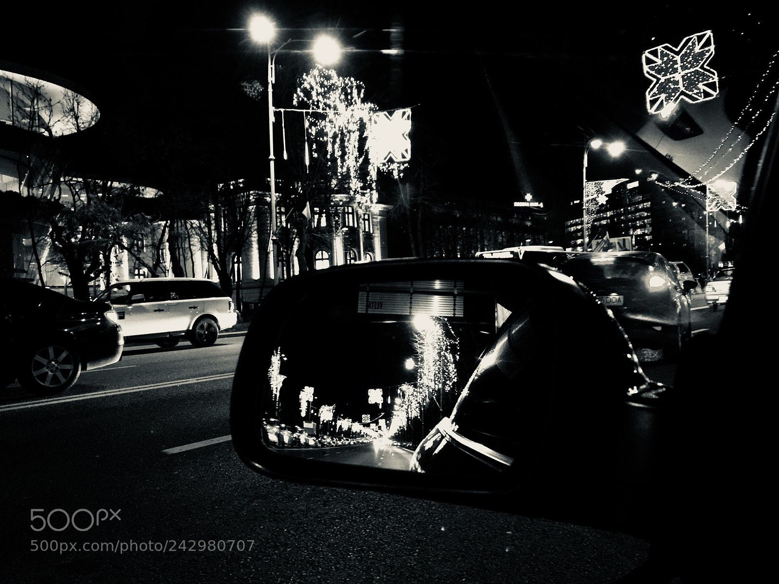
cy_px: 292
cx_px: 390
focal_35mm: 29
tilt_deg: -0.5
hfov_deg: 61.7
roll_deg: +2.5
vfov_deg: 48.2
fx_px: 653
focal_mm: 4.15
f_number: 2.2
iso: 160
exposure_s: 1/8
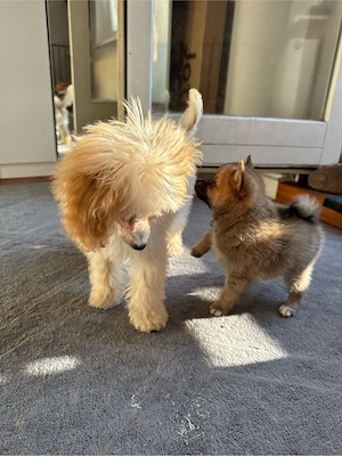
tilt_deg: -21.7
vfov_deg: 71.6
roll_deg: -1.7
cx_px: 171
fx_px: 316
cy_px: 228
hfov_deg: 56.8
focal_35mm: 24
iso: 80
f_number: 1.78
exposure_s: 1/598
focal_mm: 6.76
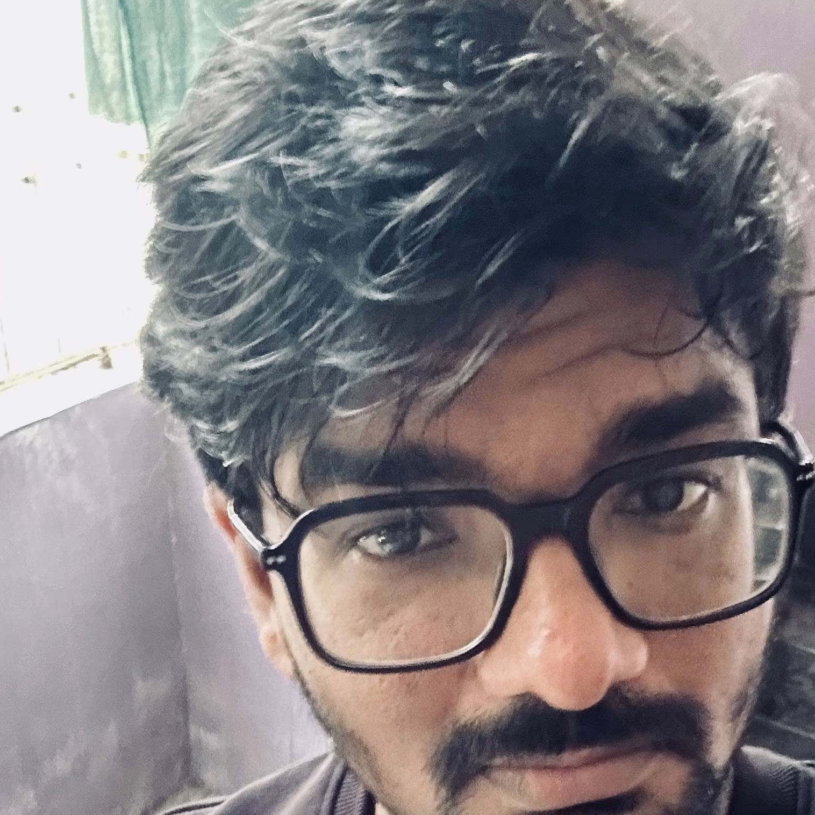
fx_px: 1438
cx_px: 513
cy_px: 793
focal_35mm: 54
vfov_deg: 29.7
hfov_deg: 31.5
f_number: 1.9
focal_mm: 2.69
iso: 800
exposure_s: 1/17
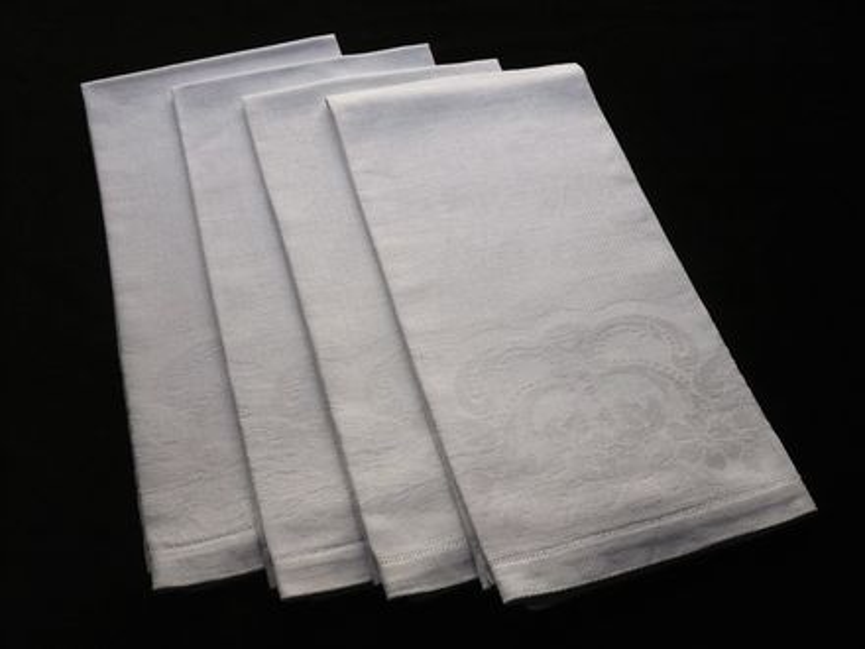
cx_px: 432
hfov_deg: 52.6
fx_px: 875
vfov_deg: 40.7
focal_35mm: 35
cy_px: 324
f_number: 2.8
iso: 400
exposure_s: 1/250
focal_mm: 5.8
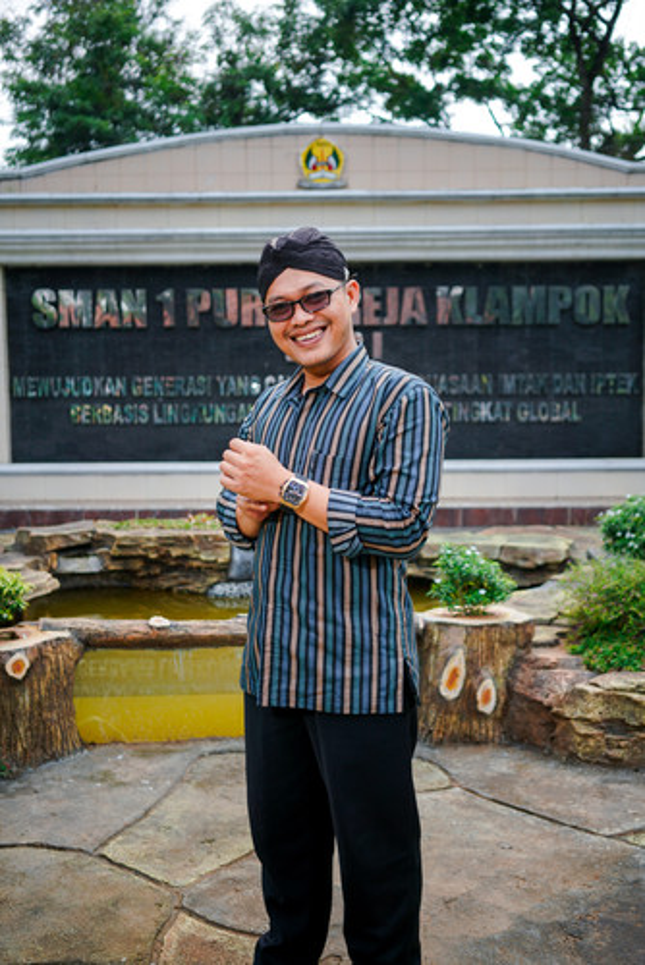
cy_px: 482
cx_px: 322
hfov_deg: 37.9
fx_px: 939
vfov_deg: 54.4
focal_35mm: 35
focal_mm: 35
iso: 200
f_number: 3.2
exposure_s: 1/800
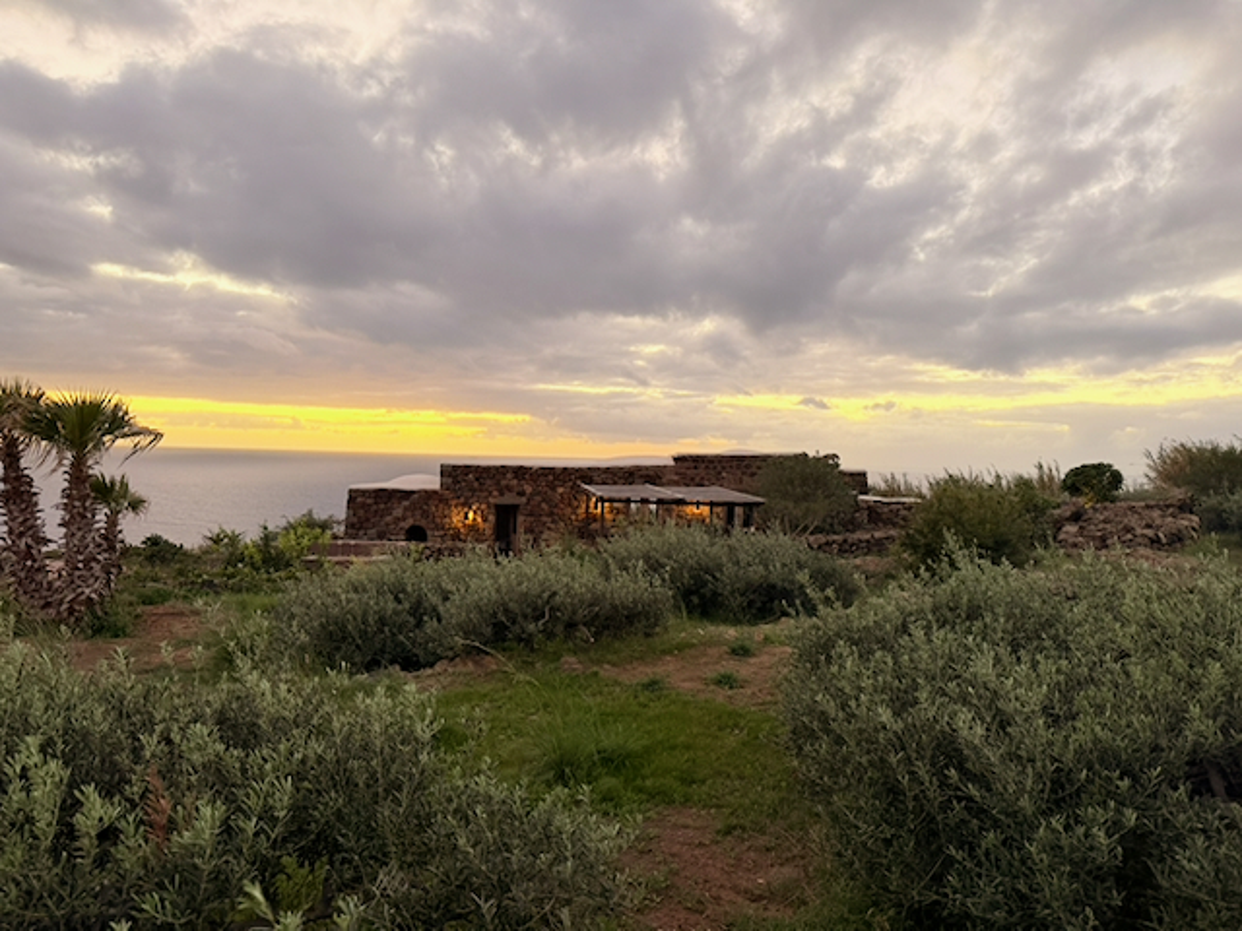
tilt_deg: -0.8
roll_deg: -1.7
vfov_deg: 56.8
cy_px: 466
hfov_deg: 71.6
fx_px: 861
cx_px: 621
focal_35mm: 24
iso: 200
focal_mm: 6.76
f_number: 1.78
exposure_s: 1/75
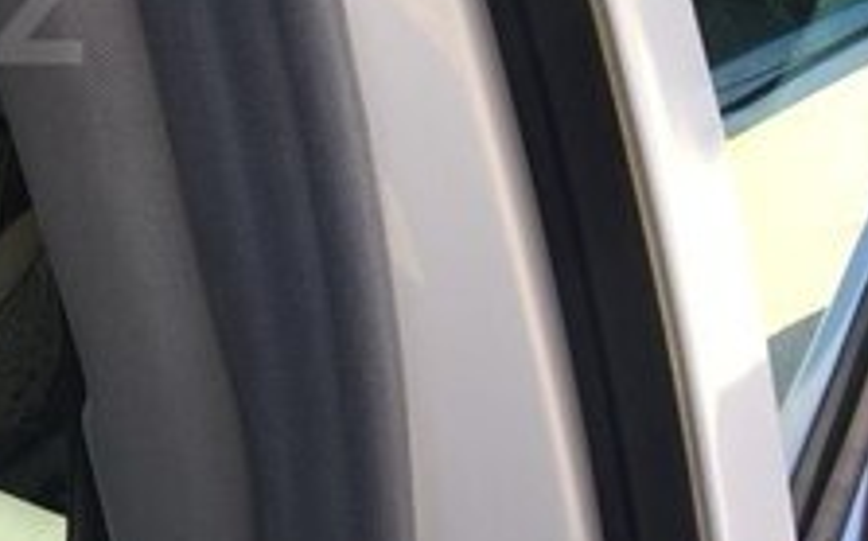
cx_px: -315
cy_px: 6
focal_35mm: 91
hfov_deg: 20.5
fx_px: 2151
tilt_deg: -20.9
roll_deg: -2.8
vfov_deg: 14.1
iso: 32
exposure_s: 1/178
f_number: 2.2
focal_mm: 4.15
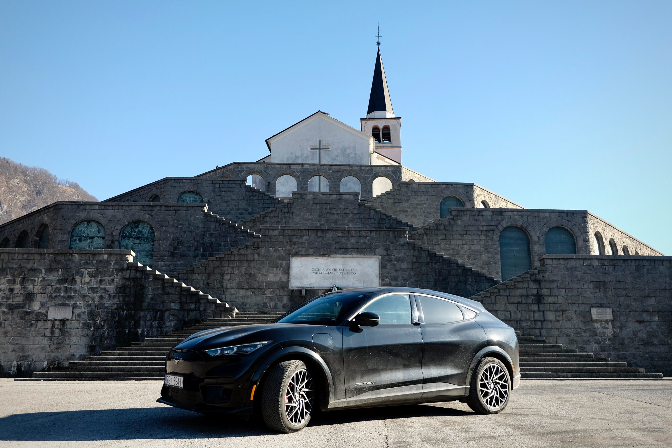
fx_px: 541
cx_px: 336
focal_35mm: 29
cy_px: 224
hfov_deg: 63.7
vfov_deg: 45.0
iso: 320
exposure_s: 1/500
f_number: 3.2
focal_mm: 19.6
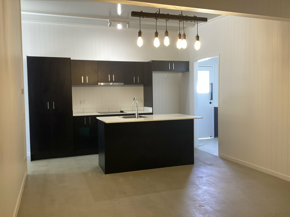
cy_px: 108
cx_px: 145
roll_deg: +1.4
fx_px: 260
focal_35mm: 31
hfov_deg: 58.4
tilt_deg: -3.4
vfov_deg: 45.4
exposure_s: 1/60
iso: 80
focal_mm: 3.3
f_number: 2.4
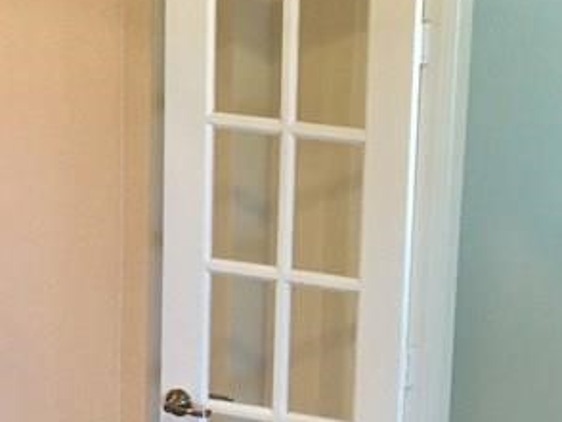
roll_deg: -4.6
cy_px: 246
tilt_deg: -13.6
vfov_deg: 14.7
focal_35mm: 101
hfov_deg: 18.8
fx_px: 1641
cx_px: 579
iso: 160
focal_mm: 4.15
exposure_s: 1/30
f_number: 2.2
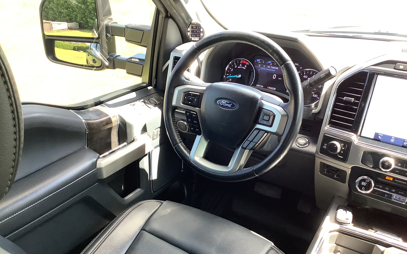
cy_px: 151
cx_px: 204
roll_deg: -1.9
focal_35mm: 33
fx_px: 366
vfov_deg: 38.2
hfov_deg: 58.1
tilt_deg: -27.8
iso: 80
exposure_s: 1/60
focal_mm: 3.3
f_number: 2.4
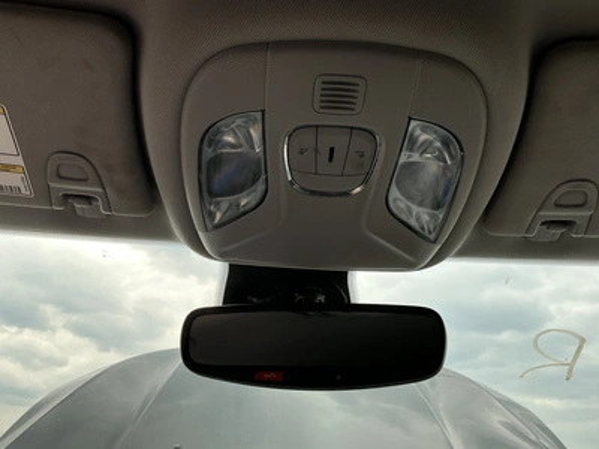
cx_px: 300
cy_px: 224
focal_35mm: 28
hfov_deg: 63.4
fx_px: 485
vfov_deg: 49.7
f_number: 1.8
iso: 25
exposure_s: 1/253
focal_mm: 3
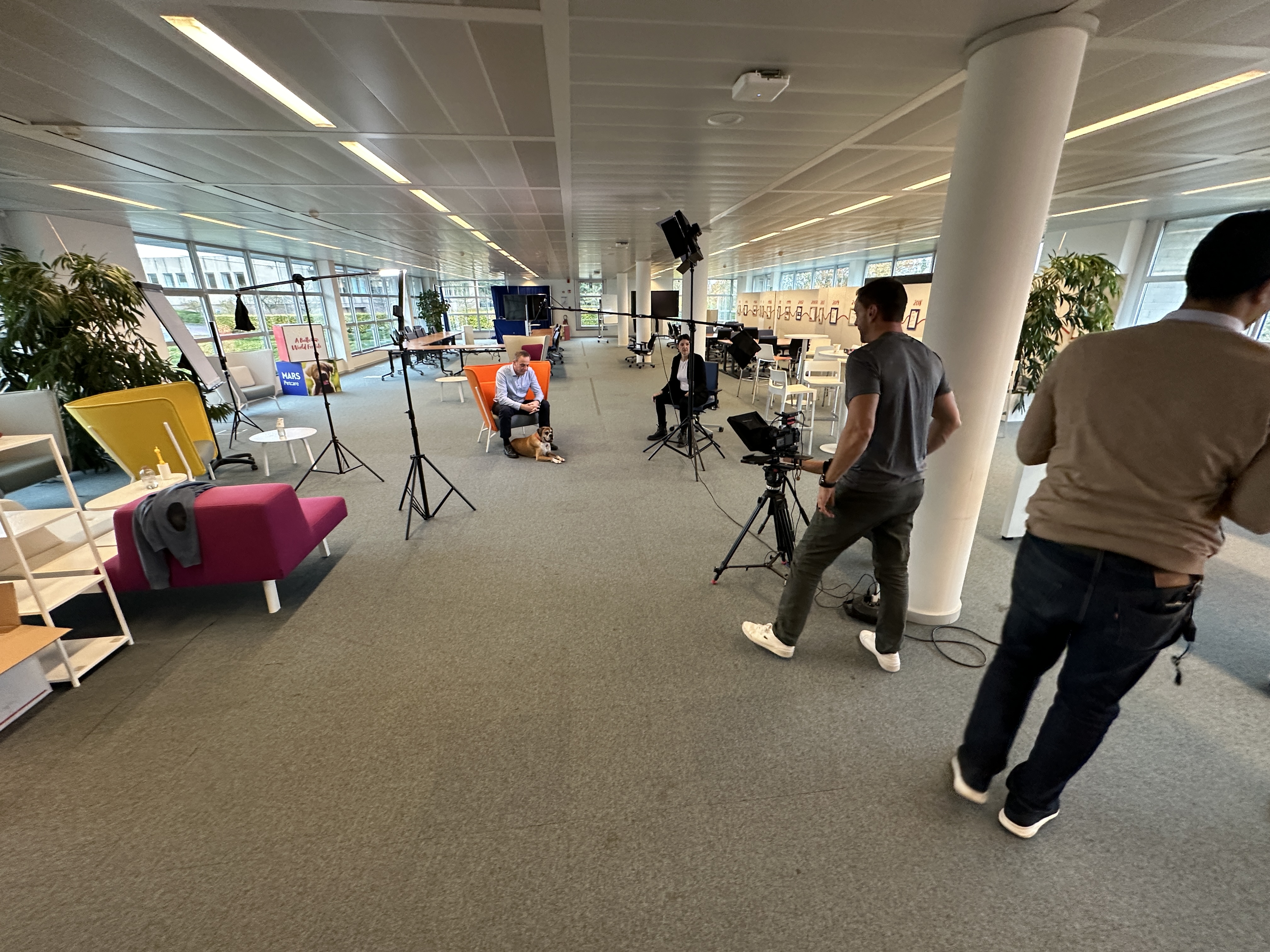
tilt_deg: -21.0
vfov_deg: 85.7
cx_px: 635
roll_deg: +0.5
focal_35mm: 14
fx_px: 514
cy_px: 476
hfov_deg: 102.1
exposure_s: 1/50
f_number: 2.2
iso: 200
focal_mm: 2.22
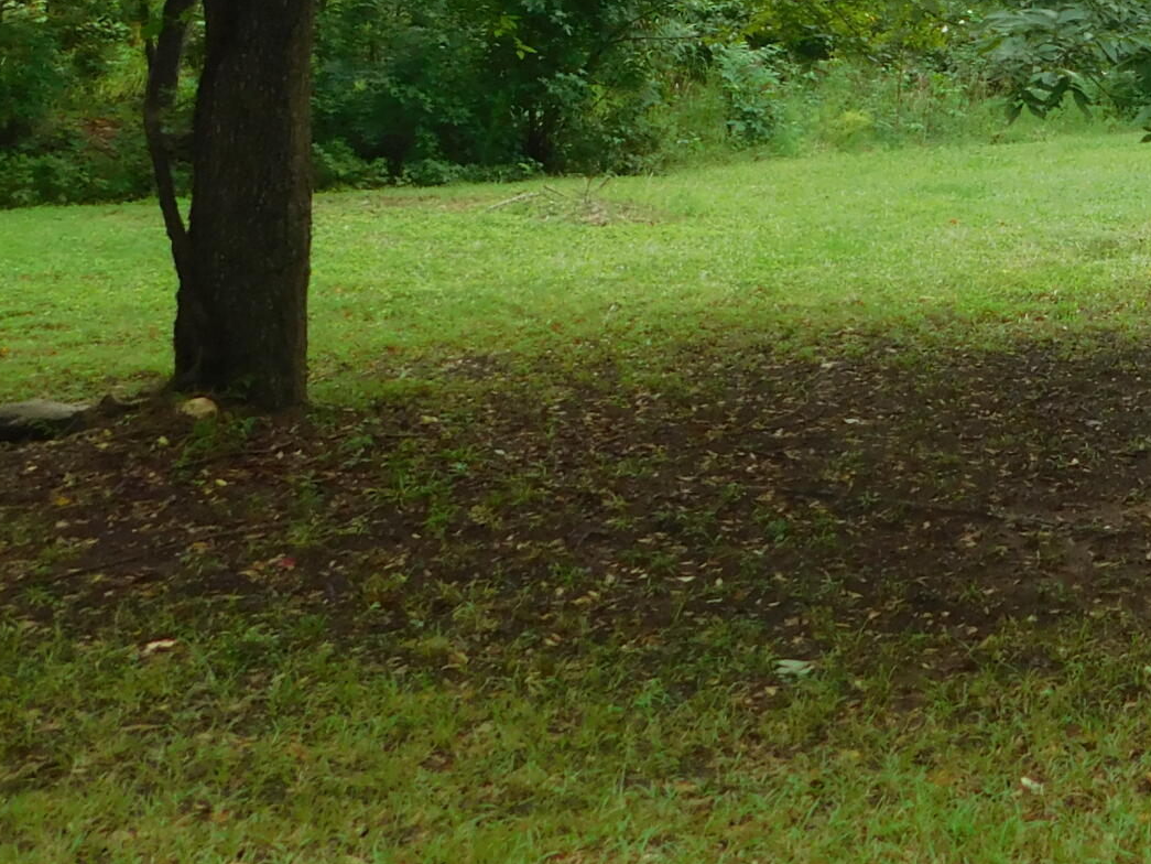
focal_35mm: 66
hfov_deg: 25.6
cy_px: -98
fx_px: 2195
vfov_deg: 21.1
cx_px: 1458
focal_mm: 4
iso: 125
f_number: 3
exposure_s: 1/100
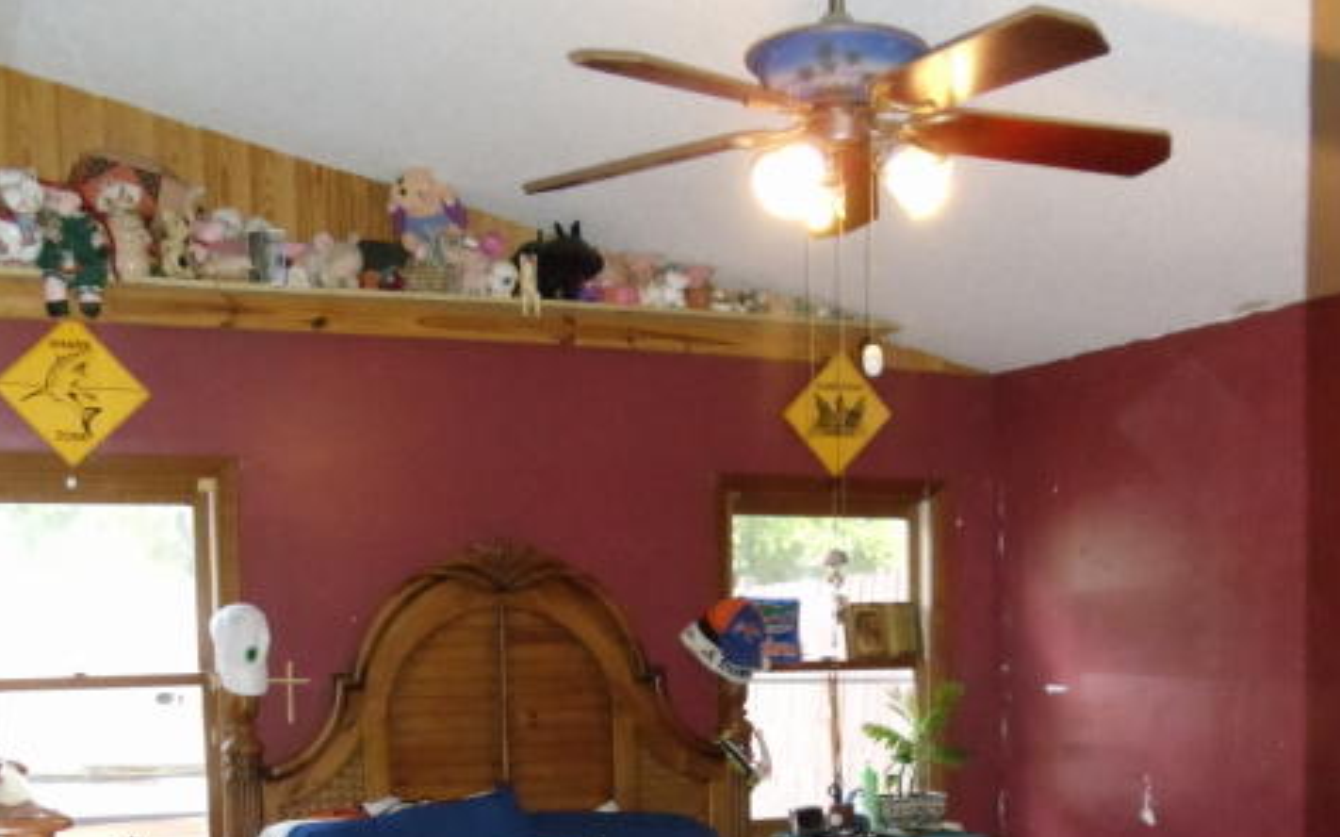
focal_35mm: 63
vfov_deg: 20.3
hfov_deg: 32.5
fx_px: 2300
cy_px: 718
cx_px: 673
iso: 800
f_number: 3.5
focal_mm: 6
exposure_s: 1/30
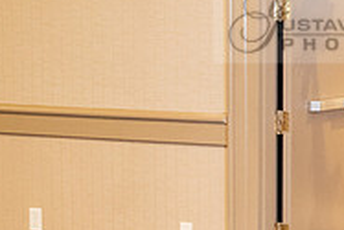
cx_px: 511
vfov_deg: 9.6
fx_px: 1367
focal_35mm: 143
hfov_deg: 13.5
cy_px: 120
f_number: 2.8
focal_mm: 31
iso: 1600
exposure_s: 1/80
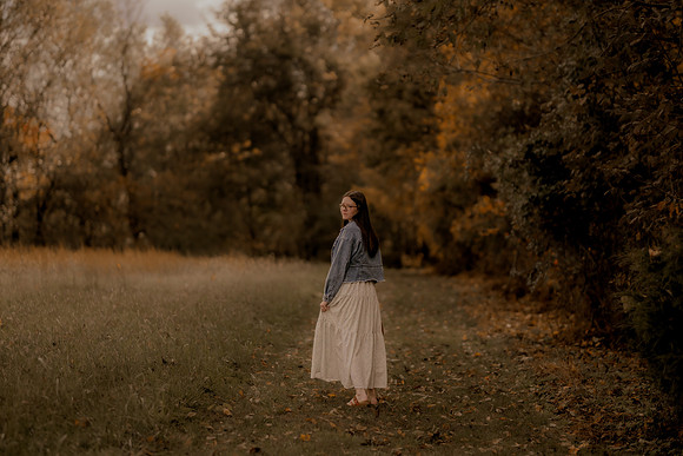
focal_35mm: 88
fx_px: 1665
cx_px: 342
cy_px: 228
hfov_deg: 23.2
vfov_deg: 15.6
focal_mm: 85
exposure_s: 1/4000
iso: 200
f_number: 1.4
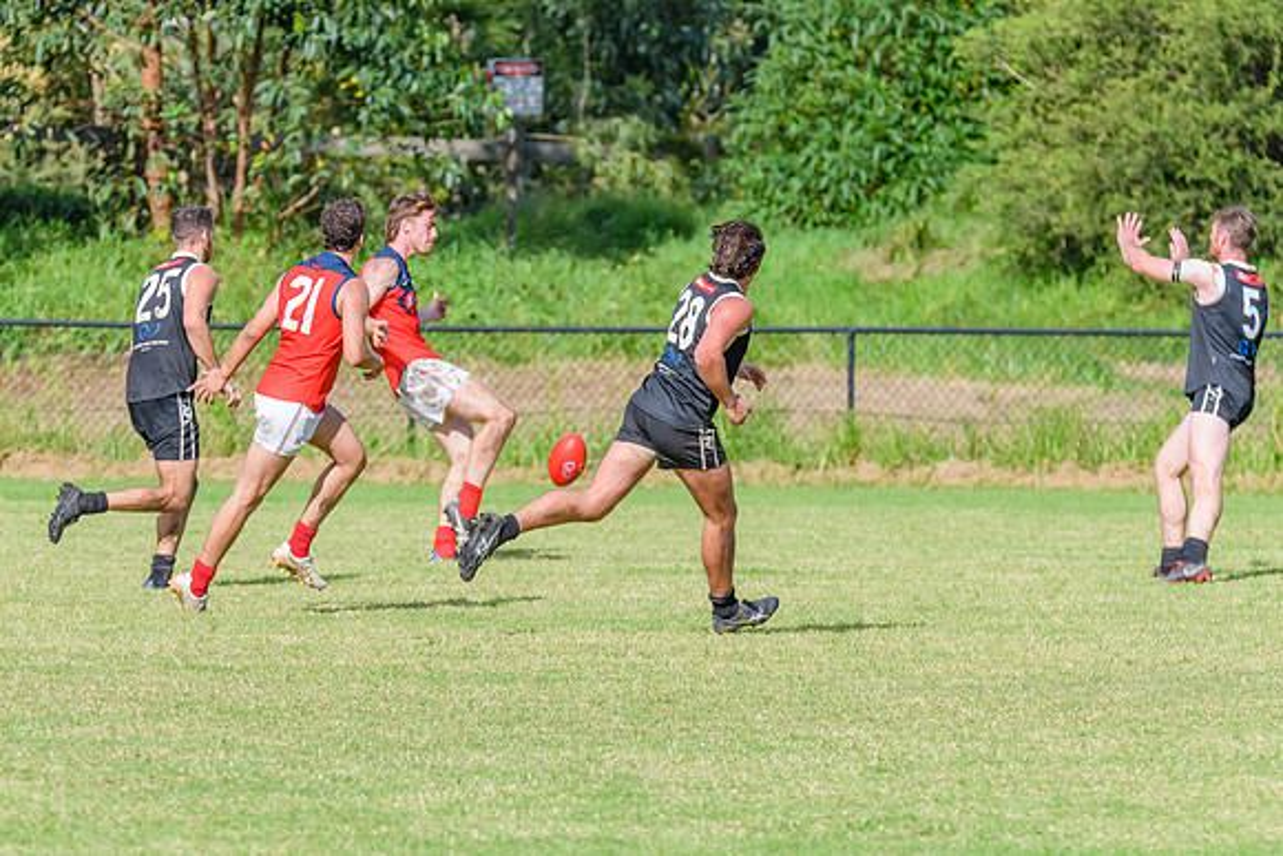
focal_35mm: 491
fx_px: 17493
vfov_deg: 2.8
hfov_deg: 4.2
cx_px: 552
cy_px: 337
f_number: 8
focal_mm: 320
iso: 800
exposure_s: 1/2000
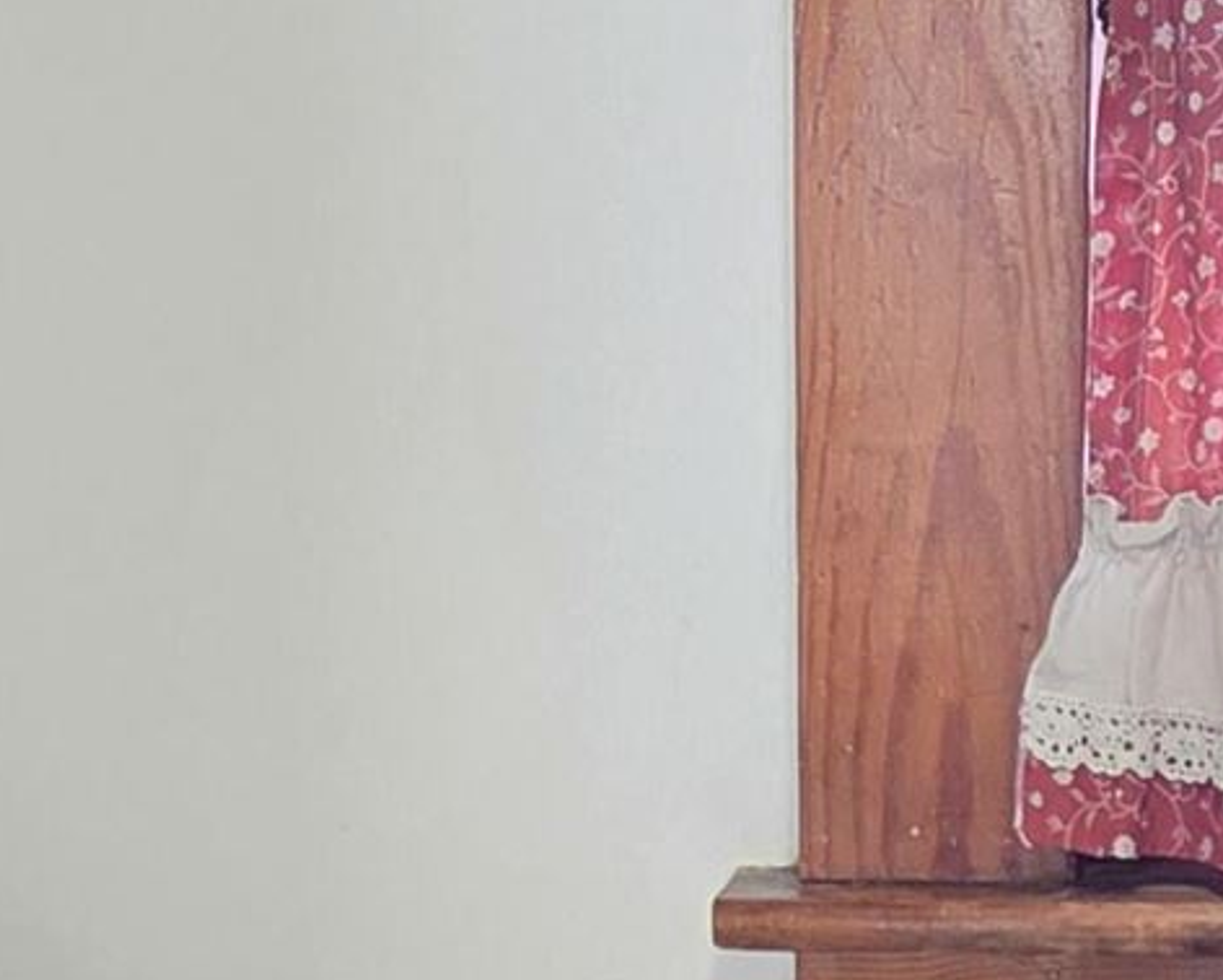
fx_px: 5287
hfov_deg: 13.2
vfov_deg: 10.0
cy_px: 1776
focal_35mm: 146
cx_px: 873
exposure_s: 1/120
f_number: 1.8
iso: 800
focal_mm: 5.4
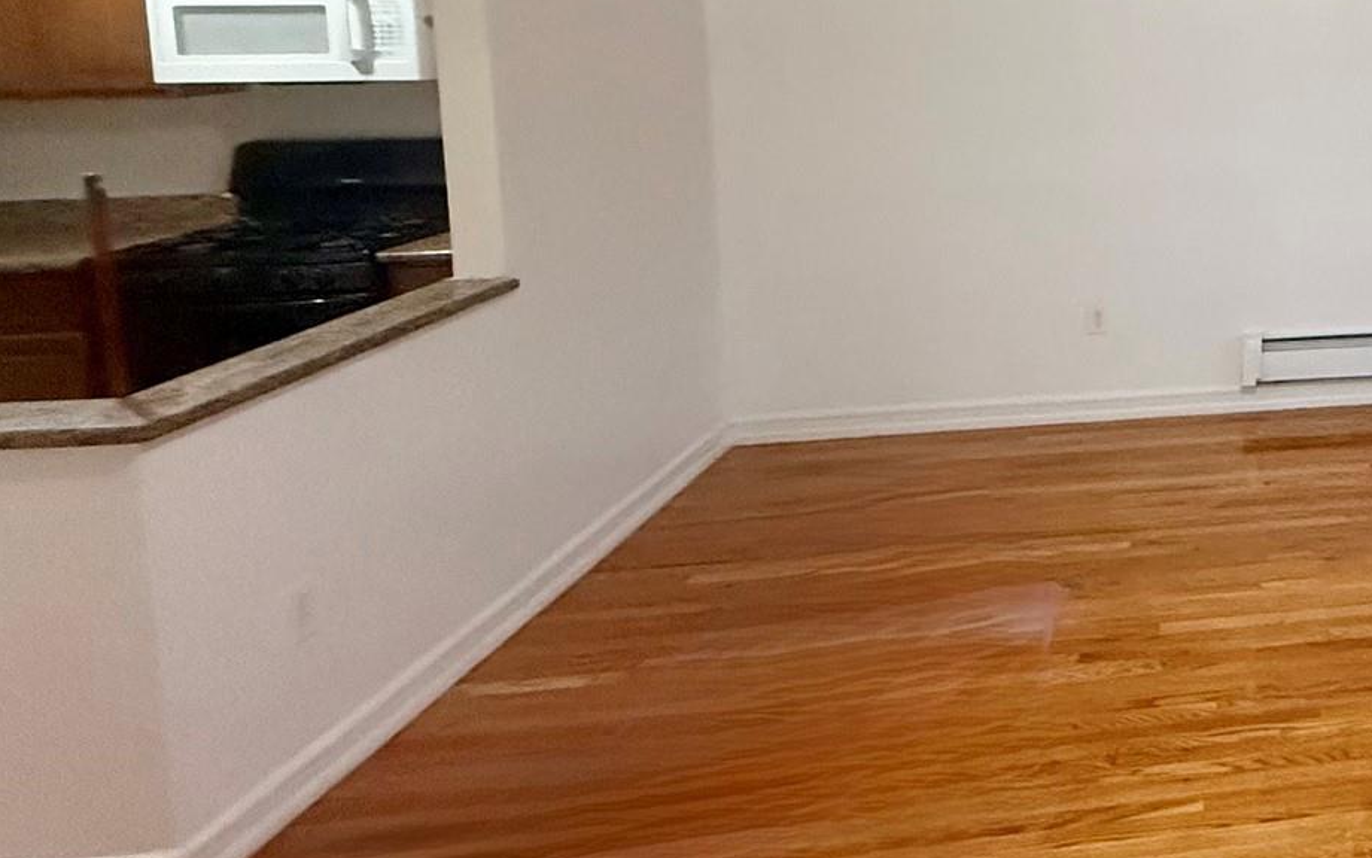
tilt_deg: -5.8
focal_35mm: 33
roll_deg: +0.5
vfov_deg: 36.2
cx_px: 1473
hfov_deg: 45.4
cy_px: 104
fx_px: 1234
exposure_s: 1/60
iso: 800
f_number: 2.2
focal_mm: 2.22
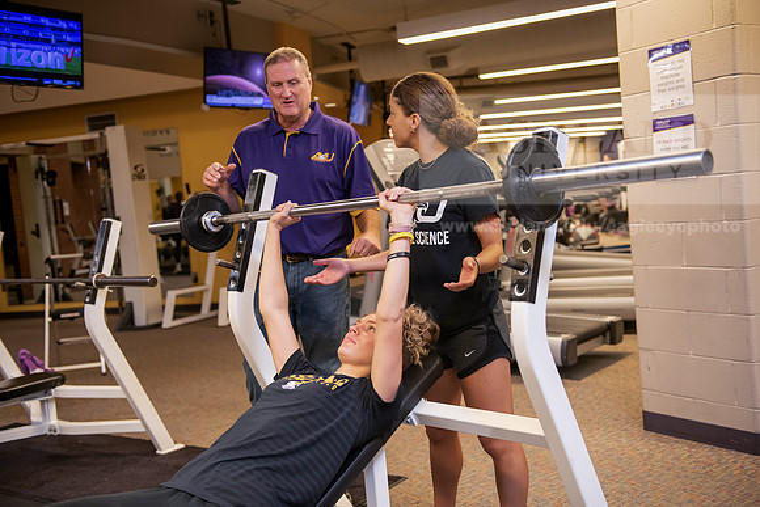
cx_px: 380
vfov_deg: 33.4
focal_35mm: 40
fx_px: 845
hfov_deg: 48.4
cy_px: 254
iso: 1000
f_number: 3.2
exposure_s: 1/200
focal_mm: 40
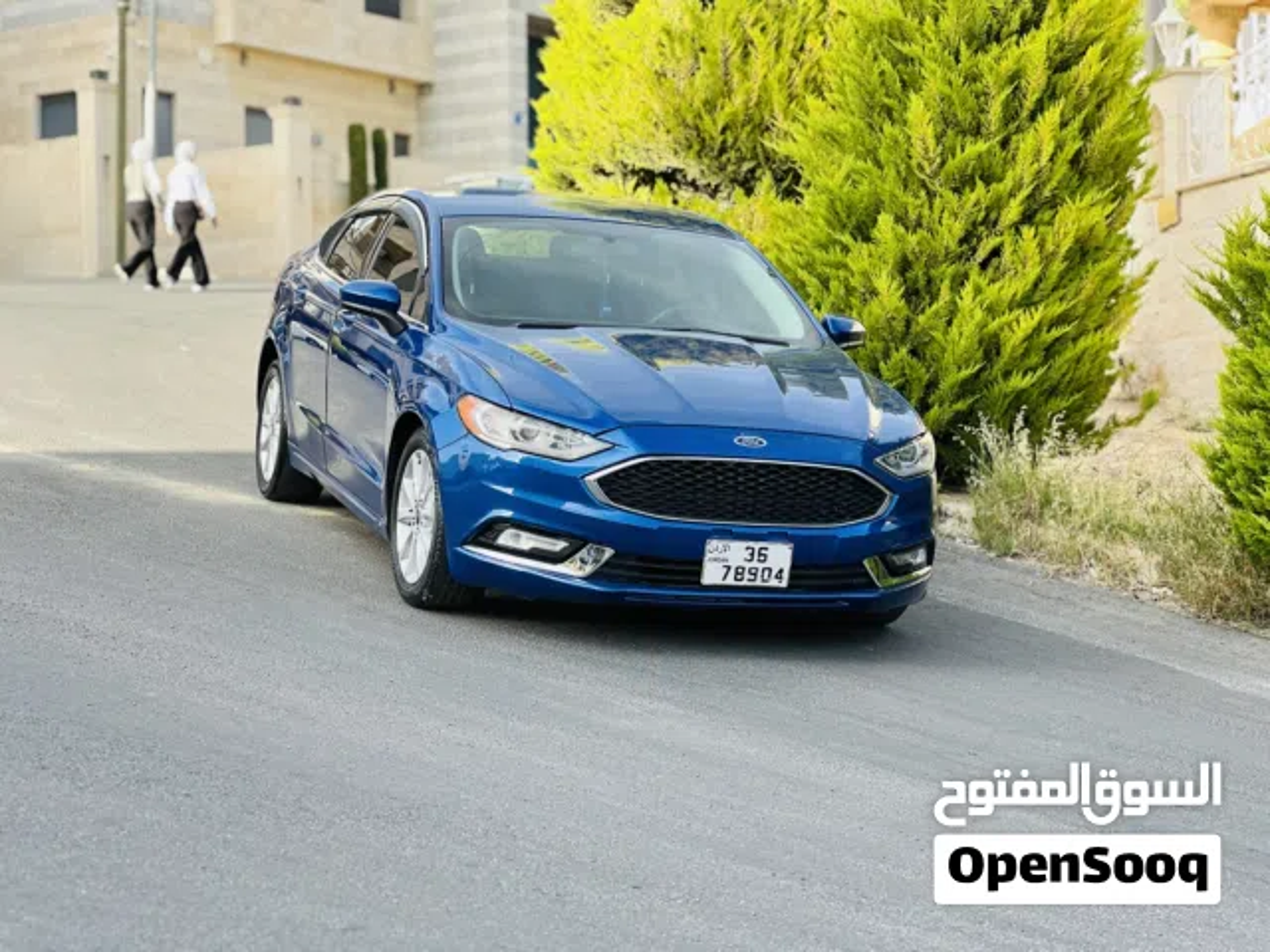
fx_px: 2825
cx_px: 635
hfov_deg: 25.3
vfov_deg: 19.1
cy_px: 476
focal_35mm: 77
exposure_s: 1/121
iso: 40
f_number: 2.8
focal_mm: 9
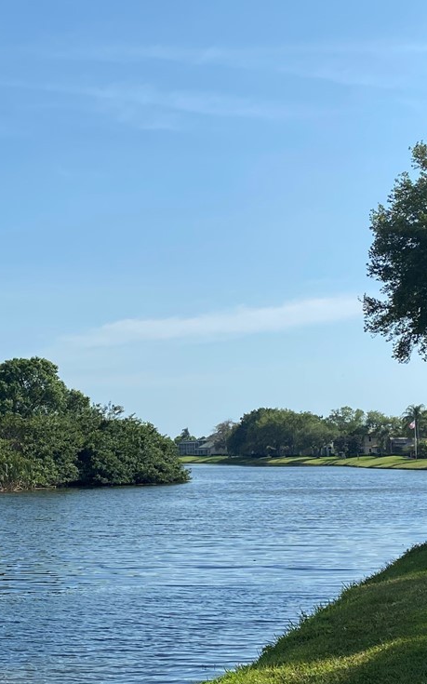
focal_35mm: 60
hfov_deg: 21.3
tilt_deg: +5.6
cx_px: 80
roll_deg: +0.6
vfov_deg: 33.9
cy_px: 394
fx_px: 1118
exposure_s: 1/3861
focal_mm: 4.25
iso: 32
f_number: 1.8
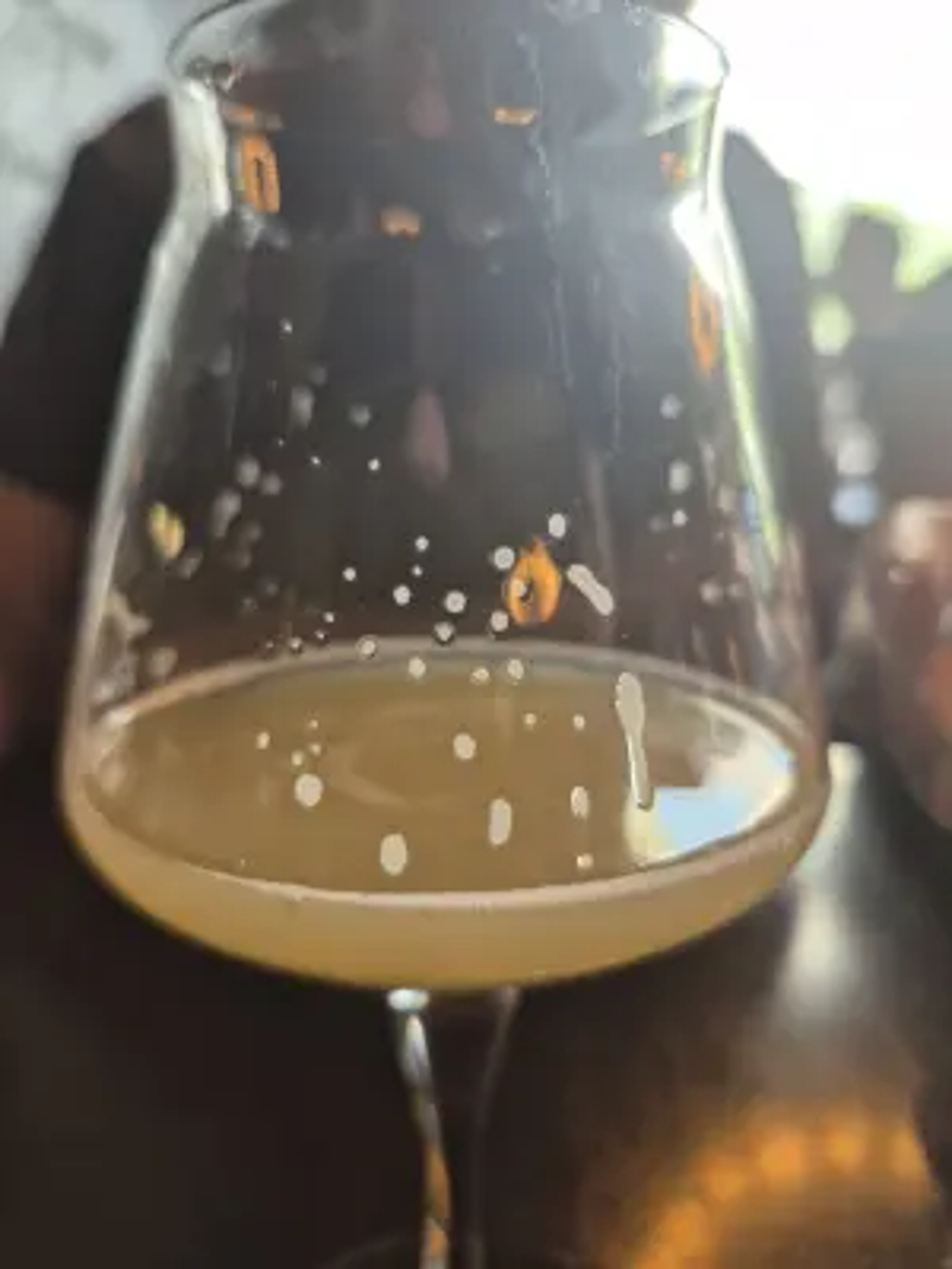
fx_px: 843
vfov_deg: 73.9
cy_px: 634
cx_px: 476
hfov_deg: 58.9
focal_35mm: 23
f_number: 1.8
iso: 200
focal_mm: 5.4
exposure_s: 1/120
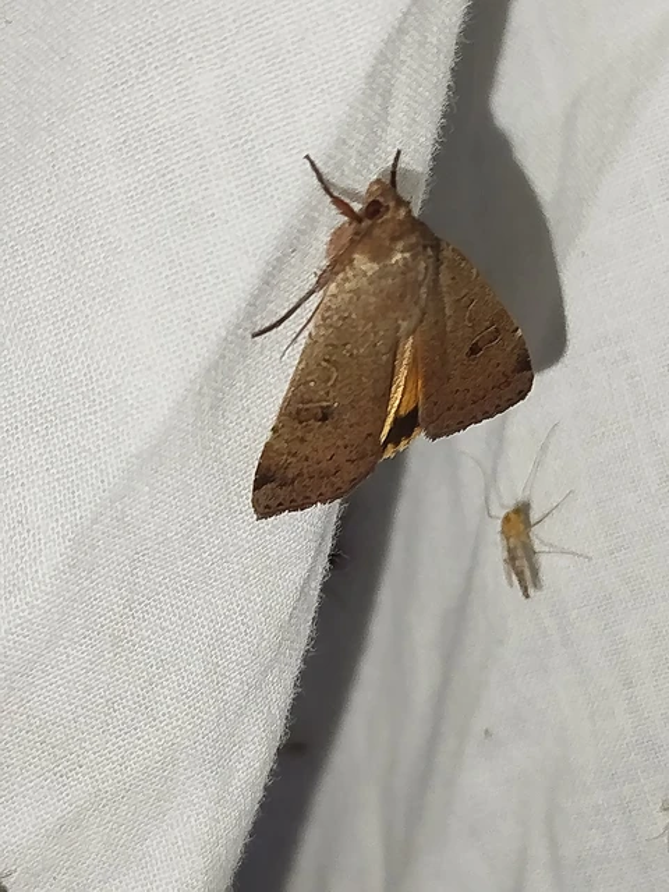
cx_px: 334
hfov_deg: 17.6
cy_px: 446
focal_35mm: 84
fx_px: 2165
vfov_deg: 23.3
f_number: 1.7
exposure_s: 1/50
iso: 125
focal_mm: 5.31
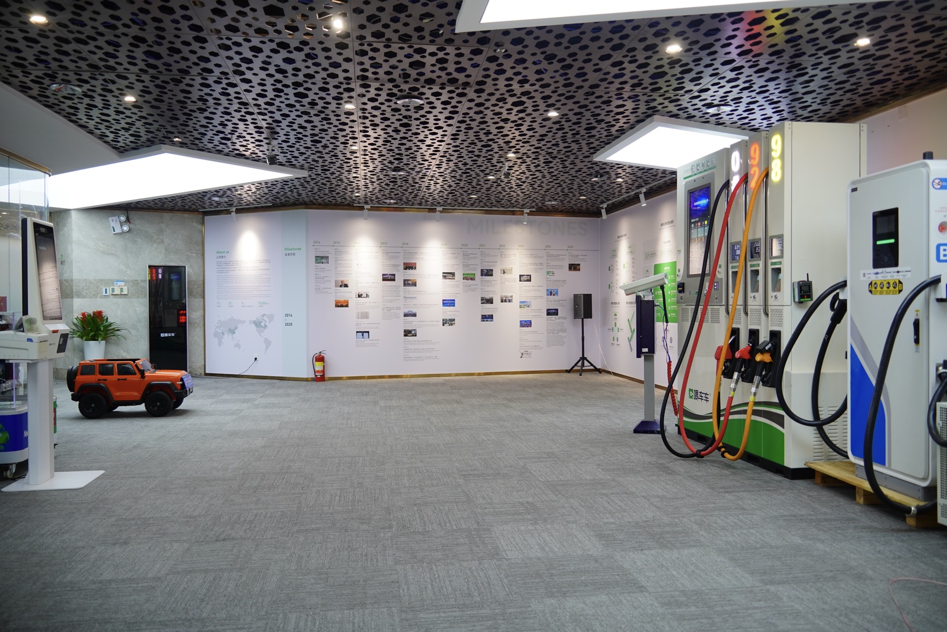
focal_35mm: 28
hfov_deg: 65.5
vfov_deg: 46.4
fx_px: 736
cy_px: 316
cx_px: 474
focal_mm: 28
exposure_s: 1/160
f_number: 2.8
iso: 400
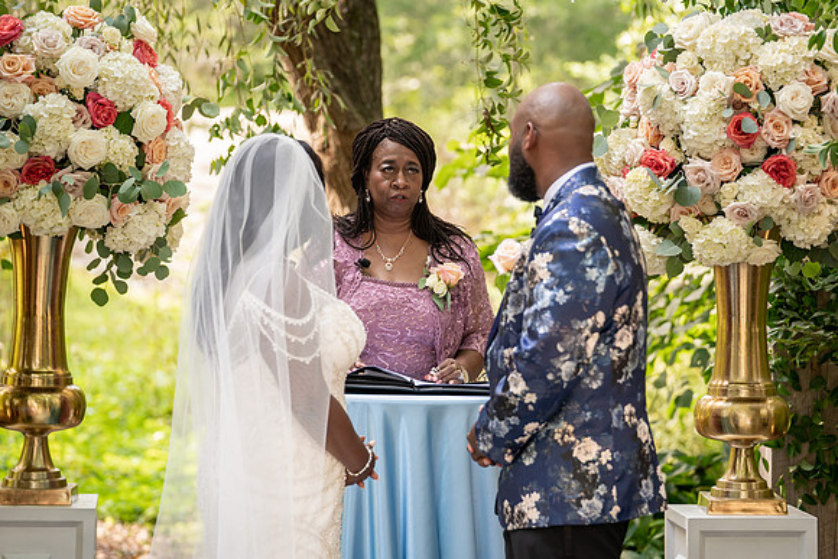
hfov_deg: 14.2
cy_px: 271
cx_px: 406
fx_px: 3360
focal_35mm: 144
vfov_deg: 9.5
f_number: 4
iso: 640
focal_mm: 139
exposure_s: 1/200
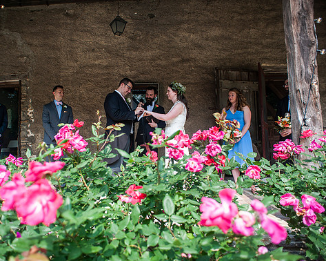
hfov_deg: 72.0
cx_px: 133
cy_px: 132
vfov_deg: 60.8
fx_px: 222
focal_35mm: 23
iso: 320
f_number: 3.2
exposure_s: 1/800
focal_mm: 20
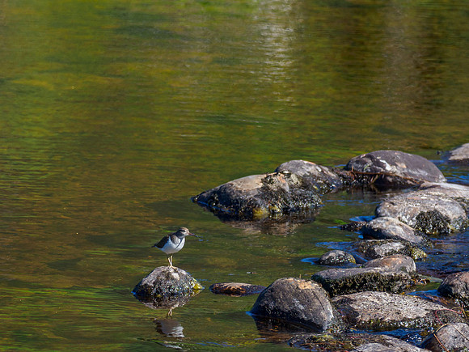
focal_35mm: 1076
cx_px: 176
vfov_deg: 1.4
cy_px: 231
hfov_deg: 1.8
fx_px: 14576
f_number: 4.5
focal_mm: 300
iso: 200
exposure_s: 1/640
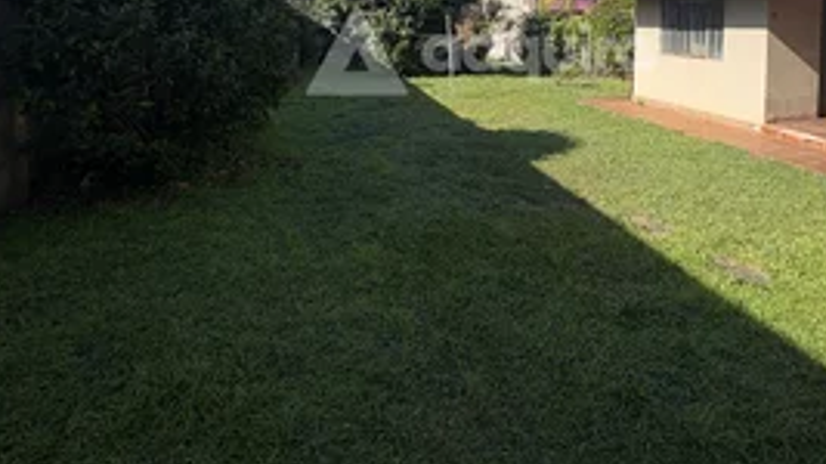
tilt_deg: -3.6
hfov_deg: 80.6
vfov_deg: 46.7
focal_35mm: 22
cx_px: 480
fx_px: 482
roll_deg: +0.4
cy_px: 51
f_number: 2.2
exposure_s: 1/1198
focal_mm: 2.22
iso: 50
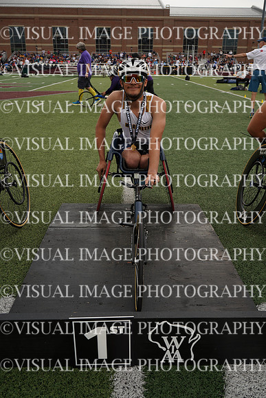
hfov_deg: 42.3
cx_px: 133
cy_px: 199
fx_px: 343
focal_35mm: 31
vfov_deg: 60.3
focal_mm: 31
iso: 100
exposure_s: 1/125
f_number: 8
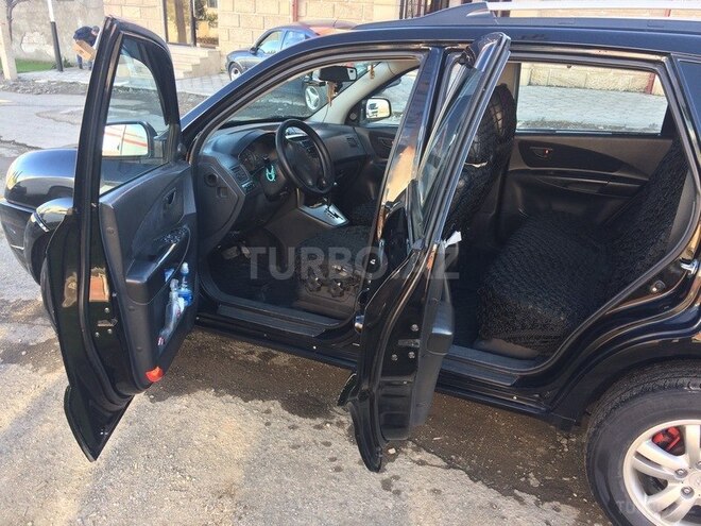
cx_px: 350
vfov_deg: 48.2
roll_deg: -3.1
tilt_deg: -23.5
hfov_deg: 61.7
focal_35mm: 29
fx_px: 587
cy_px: 263
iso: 40
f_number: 2.2
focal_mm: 4.15
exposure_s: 1/100
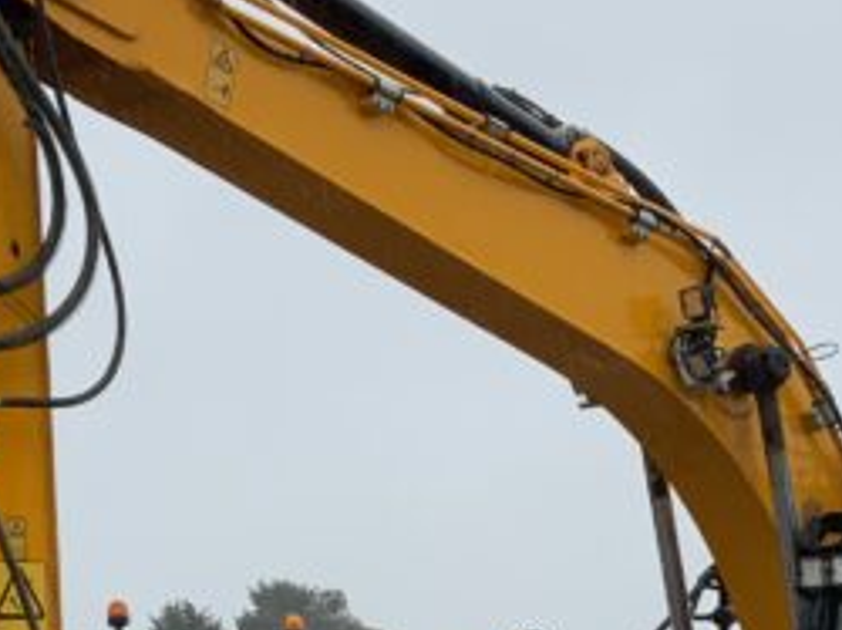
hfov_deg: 16.5
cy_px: 670
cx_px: 596
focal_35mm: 119
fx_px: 2892
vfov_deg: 12.2
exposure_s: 1/389
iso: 16
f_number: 1.8
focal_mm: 3
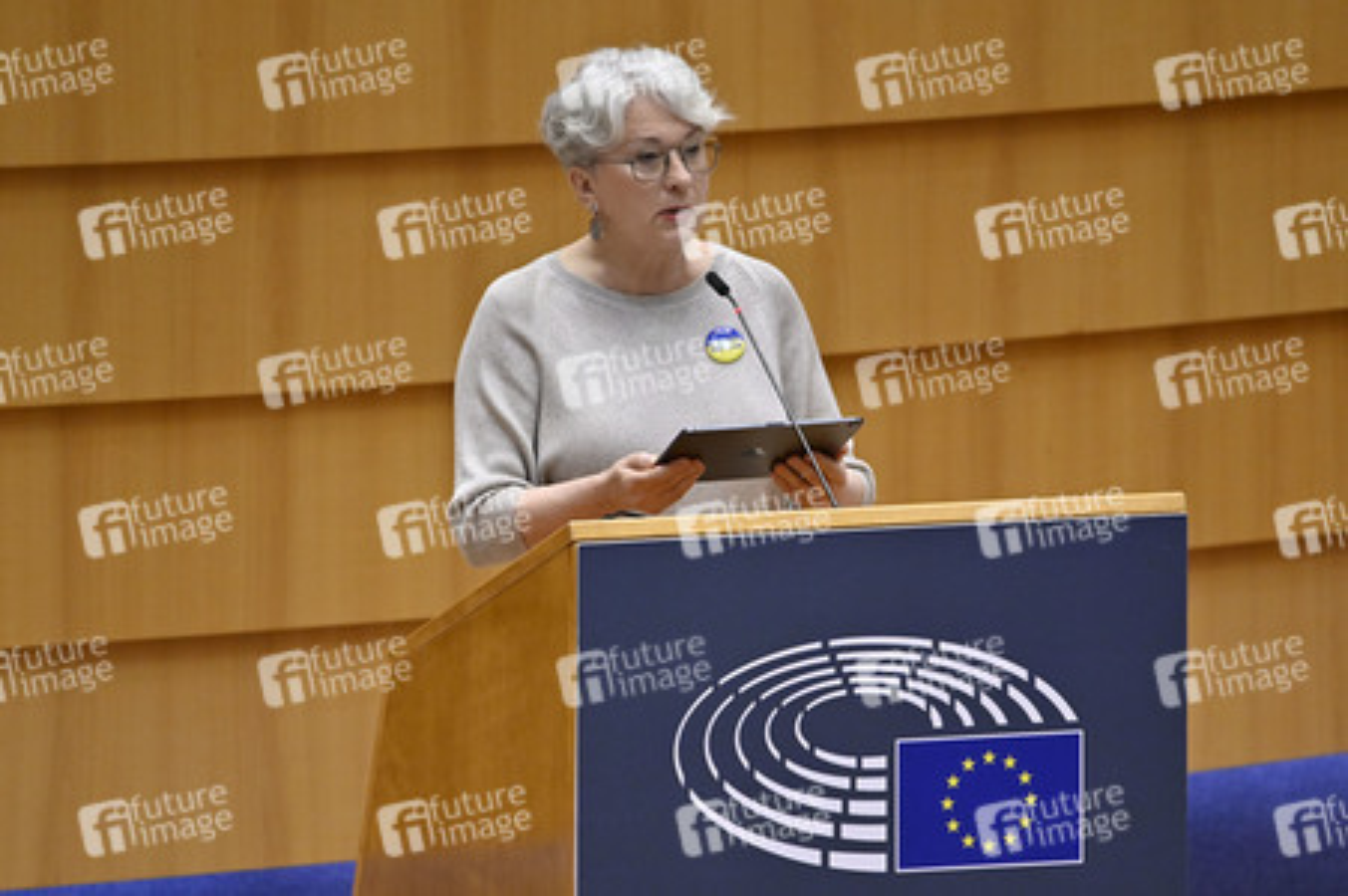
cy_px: 448
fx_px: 22450
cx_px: 674
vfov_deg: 2.3
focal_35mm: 600
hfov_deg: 3.4
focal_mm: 600
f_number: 6.3
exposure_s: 1/500
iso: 4000
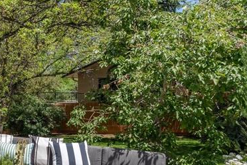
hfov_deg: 31.7
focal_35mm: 45
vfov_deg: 29.6
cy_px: 88
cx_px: -83
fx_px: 311
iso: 320
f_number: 9
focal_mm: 16.5
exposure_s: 1/400
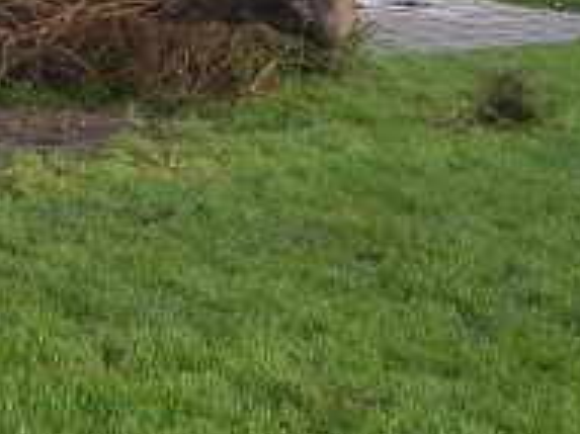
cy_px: -124
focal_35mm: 142
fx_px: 2378
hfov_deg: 13.4
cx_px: -158
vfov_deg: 10.2
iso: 100
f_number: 3.2
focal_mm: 8
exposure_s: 1/122
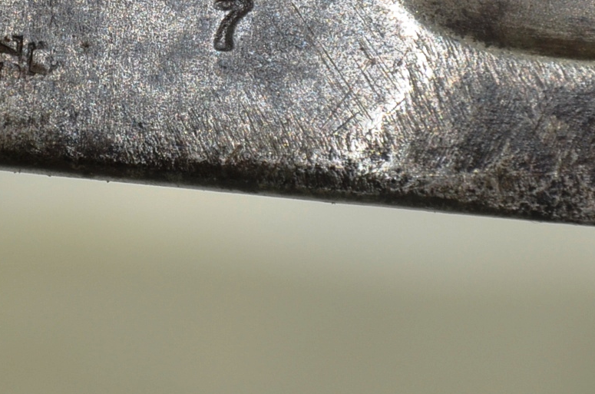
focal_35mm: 644
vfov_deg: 2.1
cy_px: 36
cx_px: 175
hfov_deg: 3.2
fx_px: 10613
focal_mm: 135
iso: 200
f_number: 5.6
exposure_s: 1/200
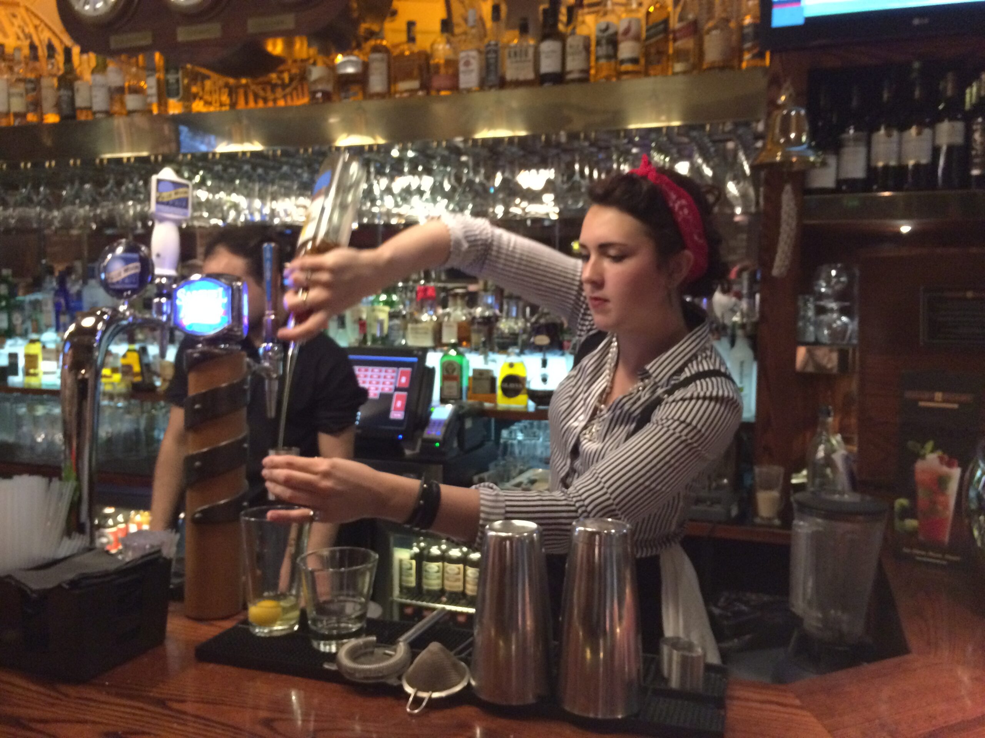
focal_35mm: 29
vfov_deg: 48.2
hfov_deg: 61.7
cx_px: 492
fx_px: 825
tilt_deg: -5.1
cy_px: 369
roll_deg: -0.4
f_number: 2.2
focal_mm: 4.15
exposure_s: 1/17
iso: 320
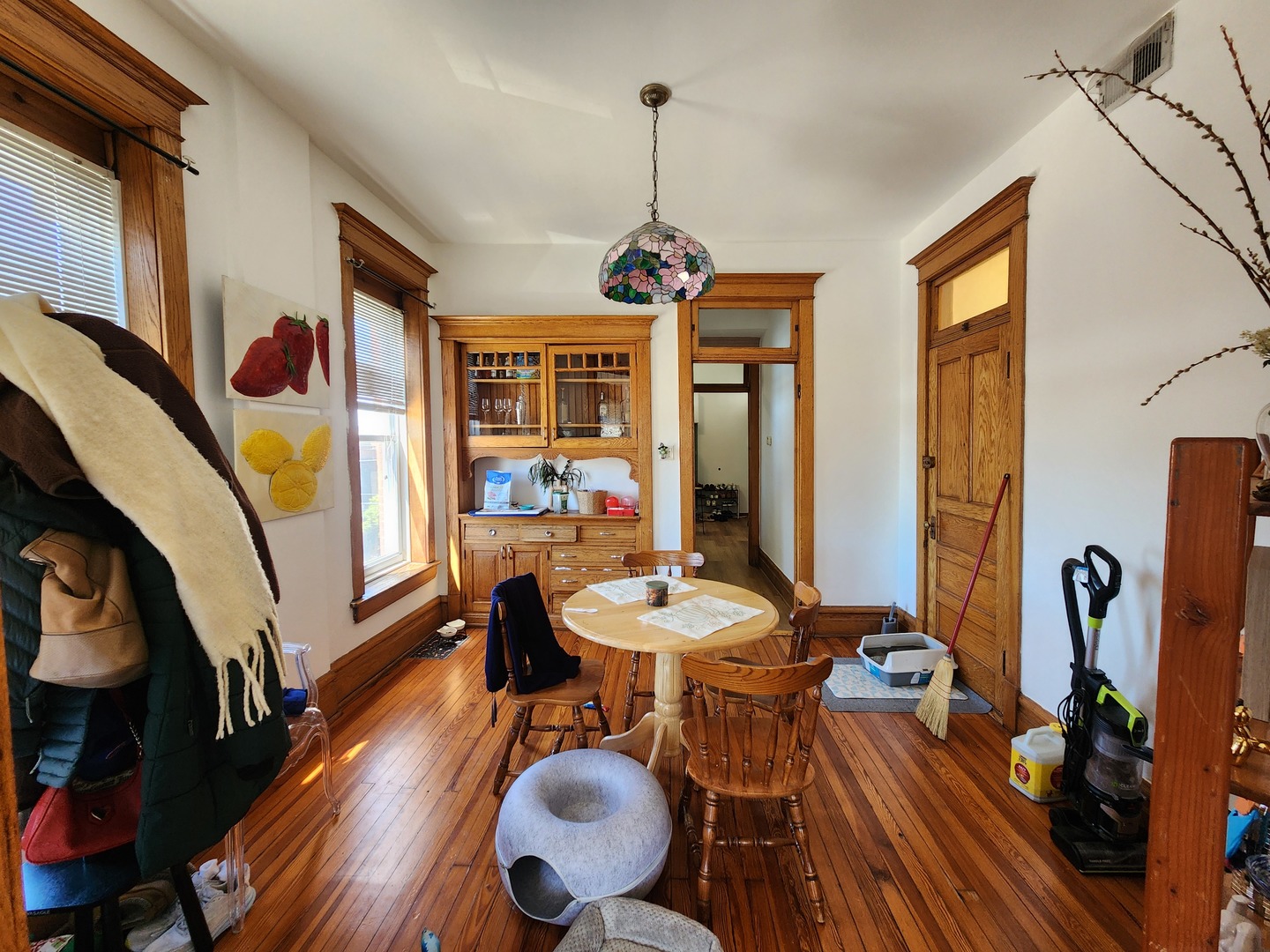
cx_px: 635
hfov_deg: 106.2
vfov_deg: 89.9
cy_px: 476
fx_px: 477
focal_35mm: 13
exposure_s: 1/60
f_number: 2.2
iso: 160
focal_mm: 2.2
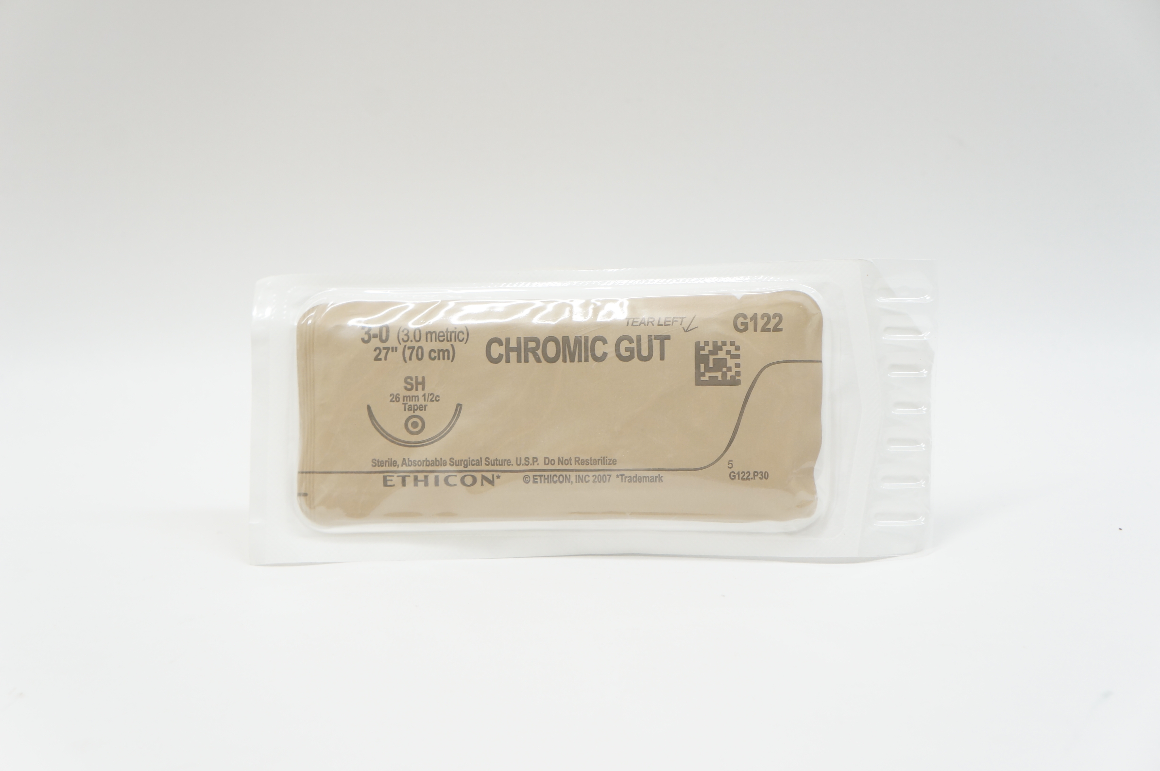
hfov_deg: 40.0
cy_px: 386
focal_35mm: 50
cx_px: 580
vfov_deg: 27.2
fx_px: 1593
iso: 400
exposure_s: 1/50
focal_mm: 33
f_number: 6.3
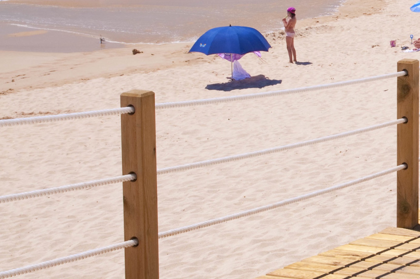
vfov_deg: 10.3
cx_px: 515
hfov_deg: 14.9
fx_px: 1541
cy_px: 72
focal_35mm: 132
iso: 125
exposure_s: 1/125
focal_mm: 35
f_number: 10
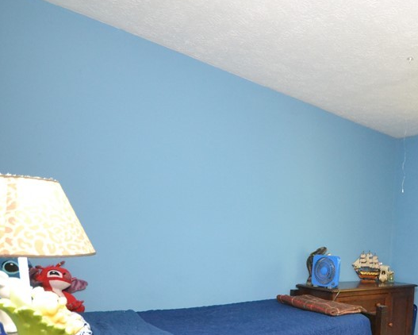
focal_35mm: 29
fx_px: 359
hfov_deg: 52.8
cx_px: 378
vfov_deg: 47.2
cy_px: 270
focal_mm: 10
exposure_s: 1/60
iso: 2800
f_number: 4
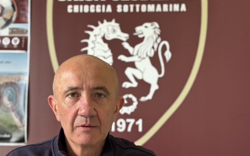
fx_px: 531
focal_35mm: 78
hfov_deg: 26.5
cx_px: 125
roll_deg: -0.4
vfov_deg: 16.6
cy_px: 115
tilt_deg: +4.5
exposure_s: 1/60
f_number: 1.78
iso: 160
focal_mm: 6.86
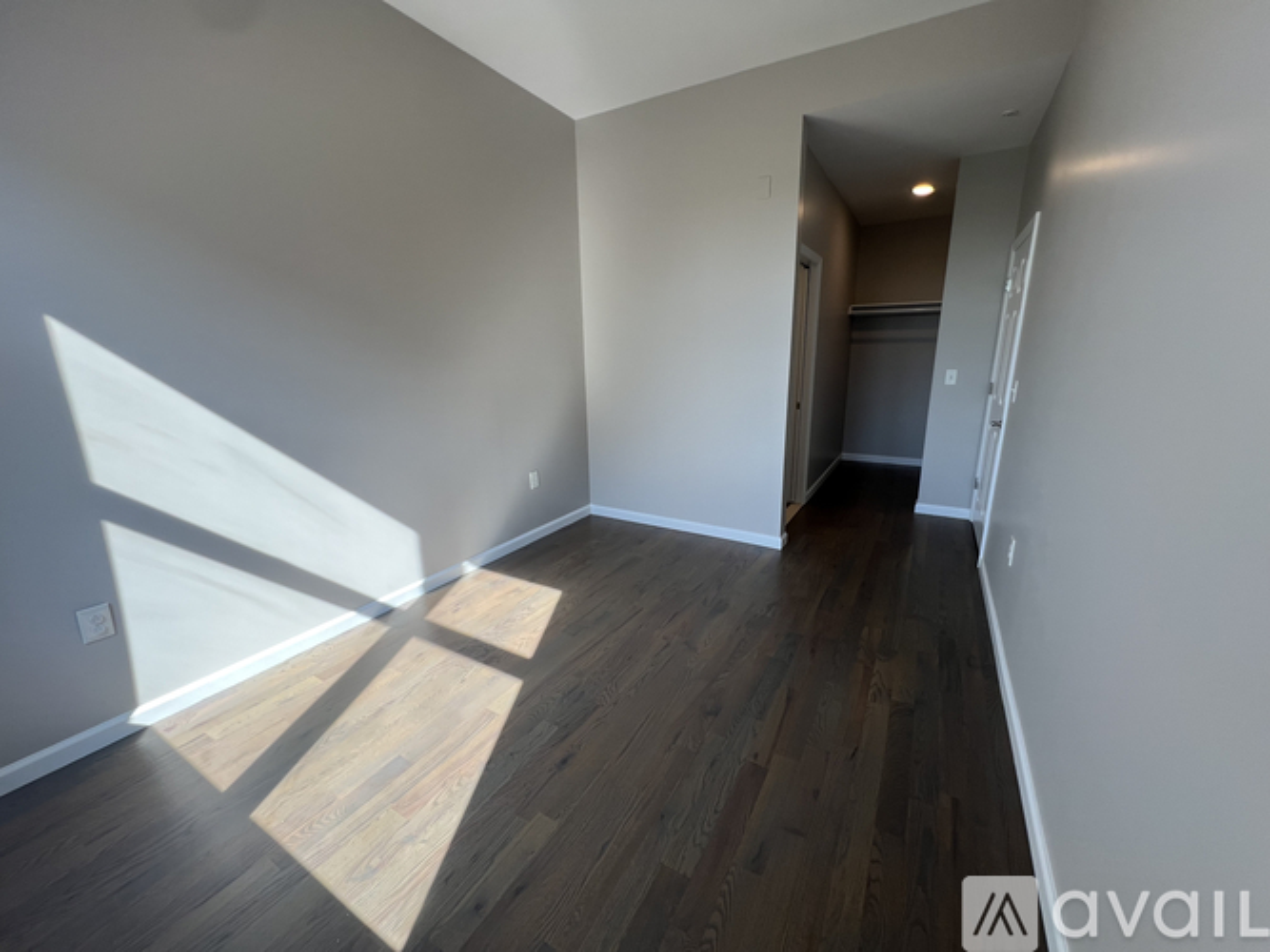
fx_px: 477
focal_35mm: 13
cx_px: 635
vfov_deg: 89.9
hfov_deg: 106.2
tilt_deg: -13.8
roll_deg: +1.1
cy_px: 476
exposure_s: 1/120
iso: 40
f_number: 1.8
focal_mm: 1.57
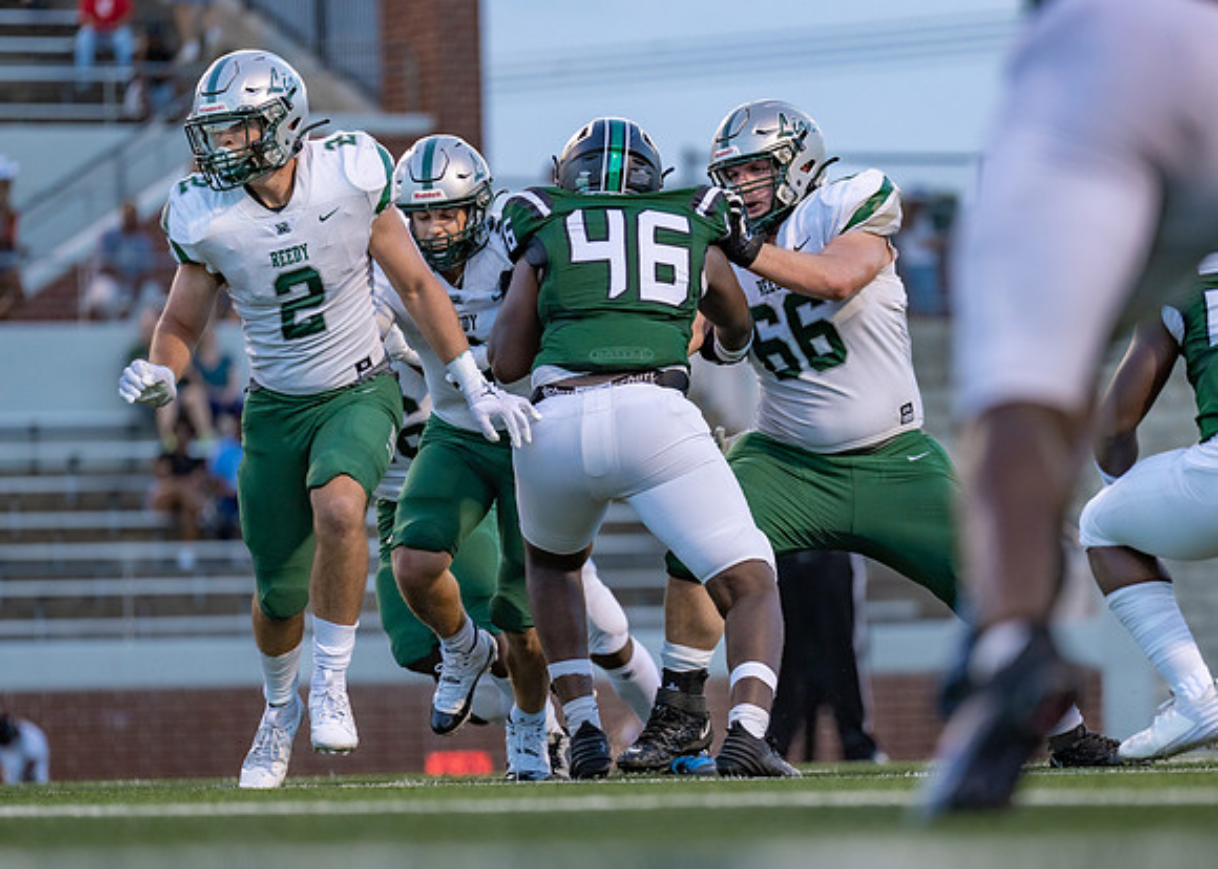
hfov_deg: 7.3
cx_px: 802
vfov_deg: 5.2
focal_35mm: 277
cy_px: 567
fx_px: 9573
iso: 800
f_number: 2.8
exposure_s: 1/1250
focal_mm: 200
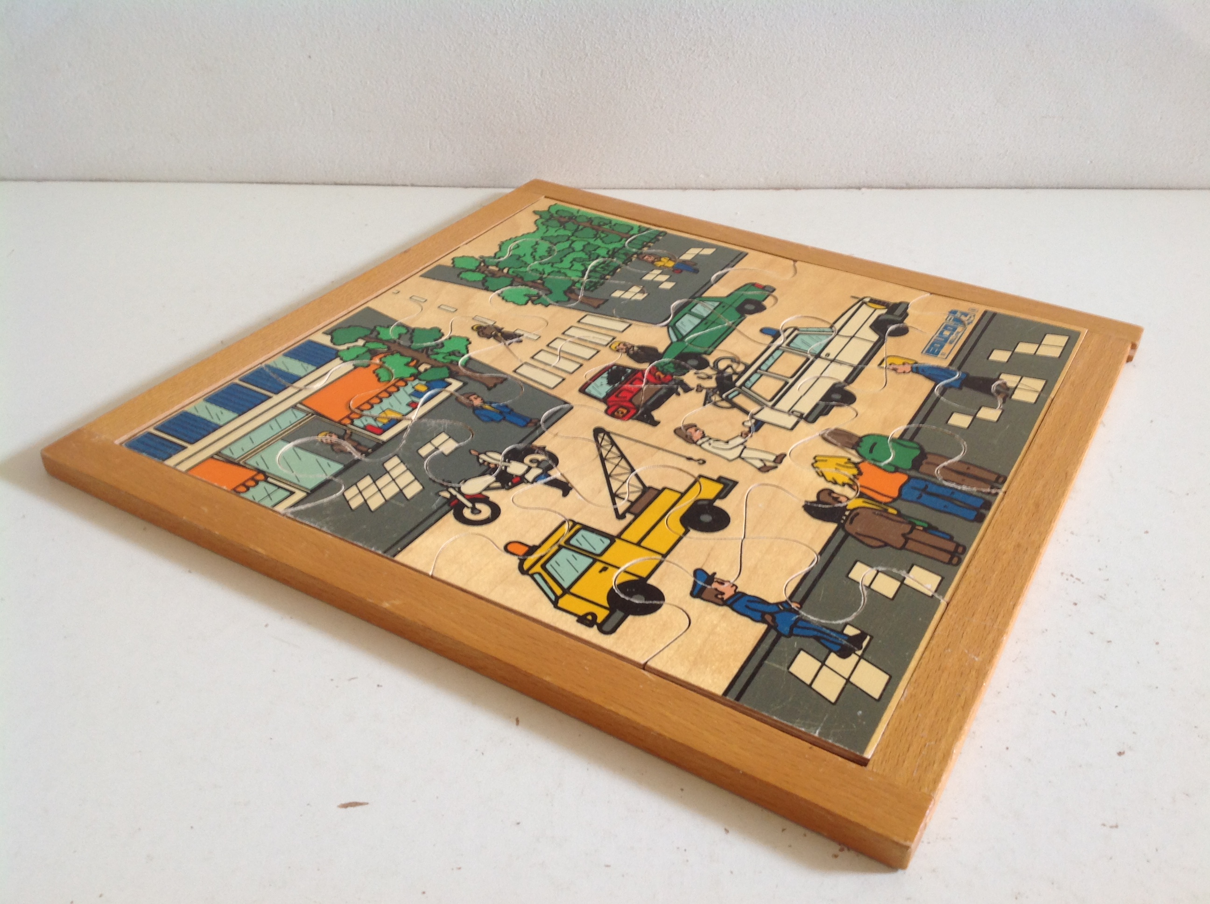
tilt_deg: -32.3
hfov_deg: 52.7
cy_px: 452
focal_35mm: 35
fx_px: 1222
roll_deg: -2.1
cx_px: 605
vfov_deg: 40.6
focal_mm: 4.28
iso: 64
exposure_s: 1/15
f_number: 2.4
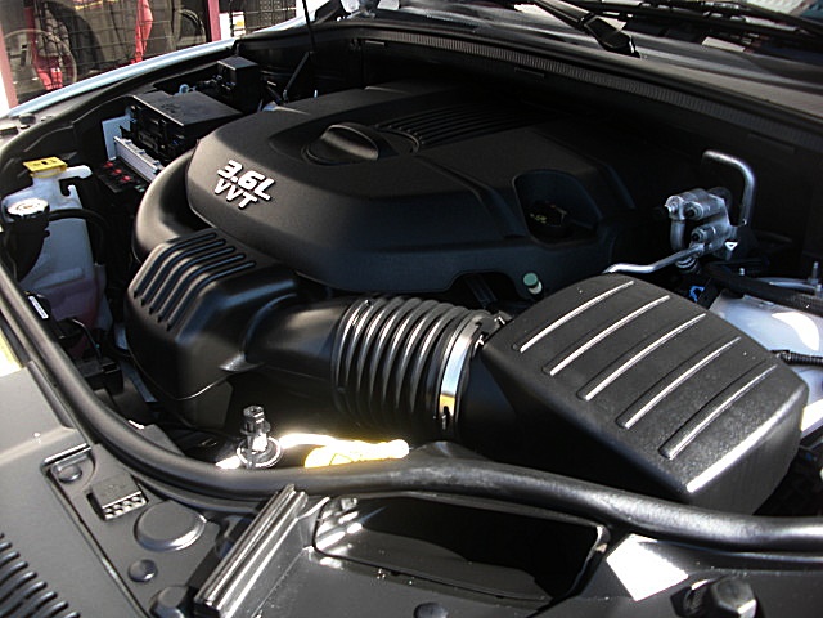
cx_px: 412
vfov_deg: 39.7
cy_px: 309
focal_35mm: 36
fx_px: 856
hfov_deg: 51.4
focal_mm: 6.3
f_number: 2.8
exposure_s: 1/125
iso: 50
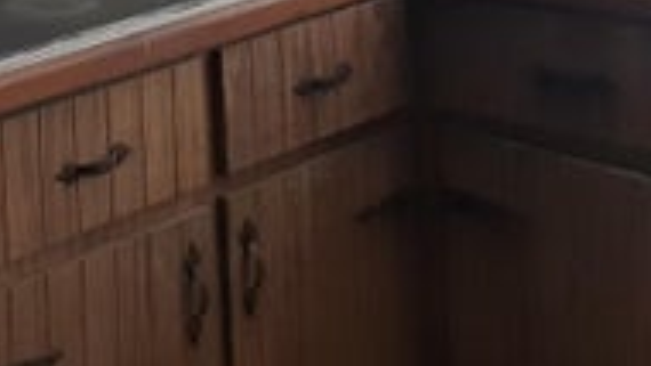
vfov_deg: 11.2
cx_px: -3
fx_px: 1709
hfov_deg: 20.8
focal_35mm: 99
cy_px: -342
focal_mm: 3.6
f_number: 1.9
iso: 100
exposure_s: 1/60
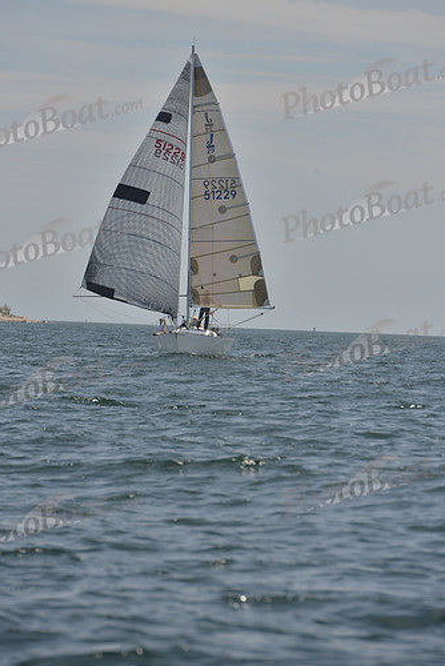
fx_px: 4295
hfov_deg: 5.9
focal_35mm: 232
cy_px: 297
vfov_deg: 8.9
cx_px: 213
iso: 400
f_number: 8
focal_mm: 200
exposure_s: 1/800
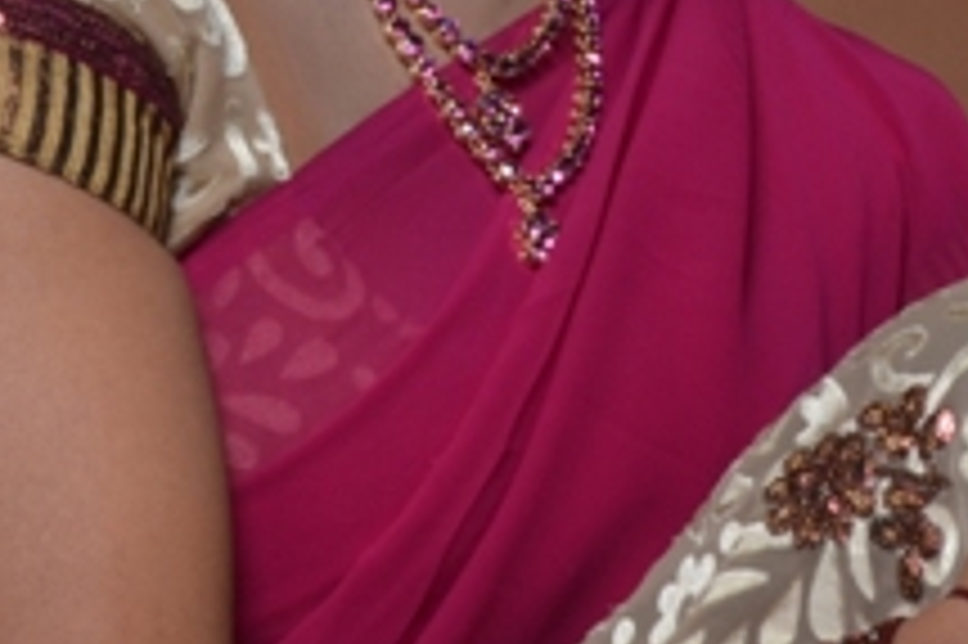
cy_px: 196
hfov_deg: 7.2
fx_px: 7684
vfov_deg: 4.8
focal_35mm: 286
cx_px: 371
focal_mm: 40
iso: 100
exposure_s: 1/125
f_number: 10
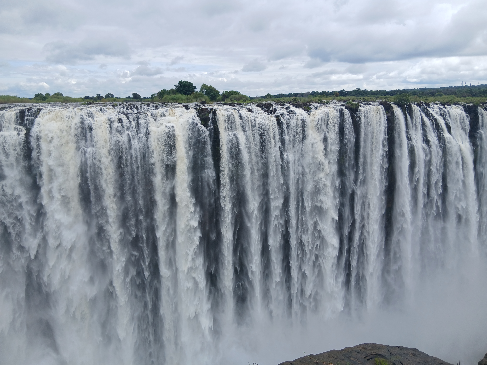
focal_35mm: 26
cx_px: 244
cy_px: 182
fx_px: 366
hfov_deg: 67.3
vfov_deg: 53.1
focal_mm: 3.98
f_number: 1.8
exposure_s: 1/517
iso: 20
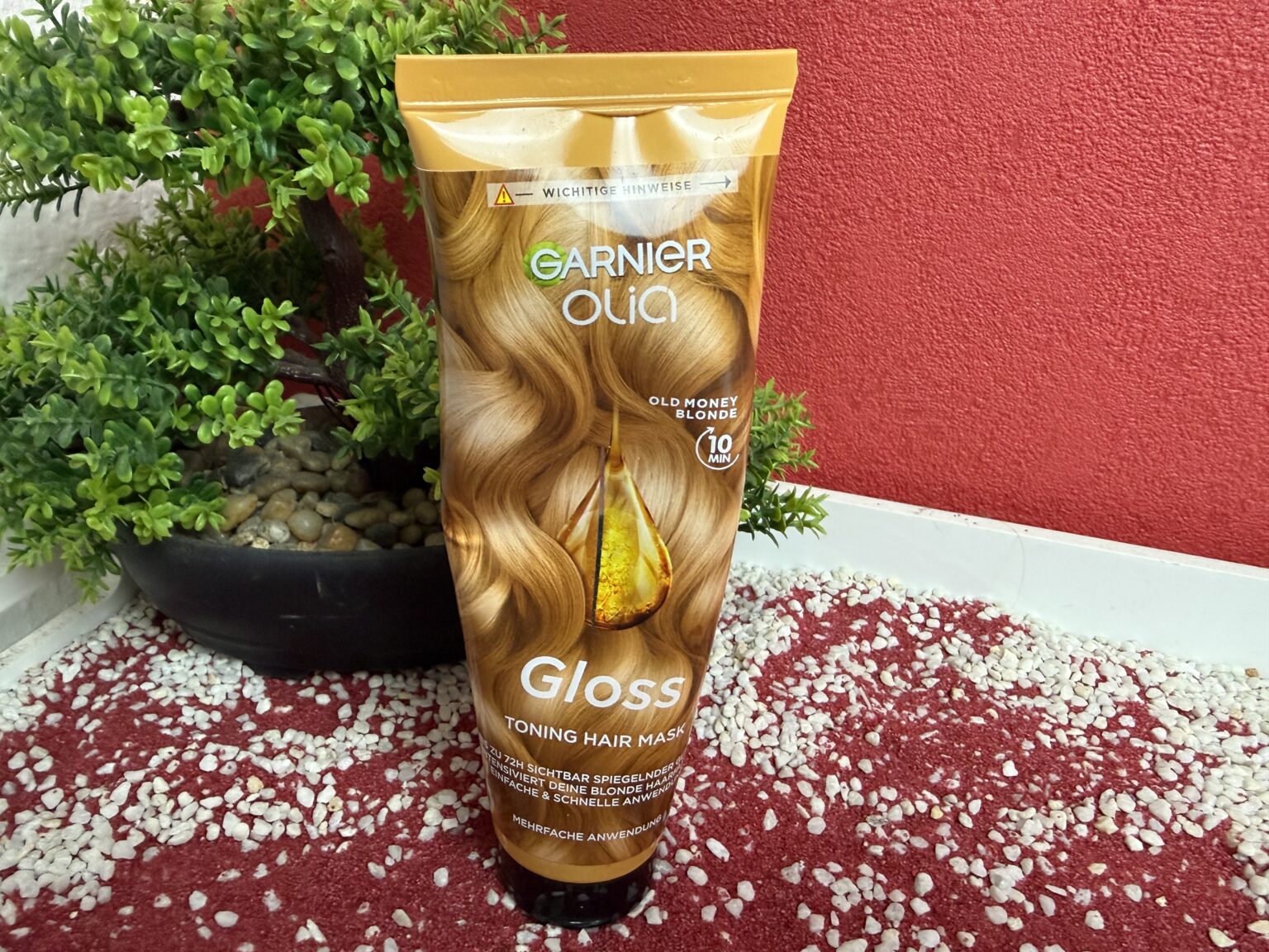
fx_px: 880
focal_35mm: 24
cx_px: 634
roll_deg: -0.9
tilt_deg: -26.0
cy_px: 476
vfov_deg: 56.8
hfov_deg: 71.6
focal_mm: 2.22
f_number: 2.2
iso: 320
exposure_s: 1/50
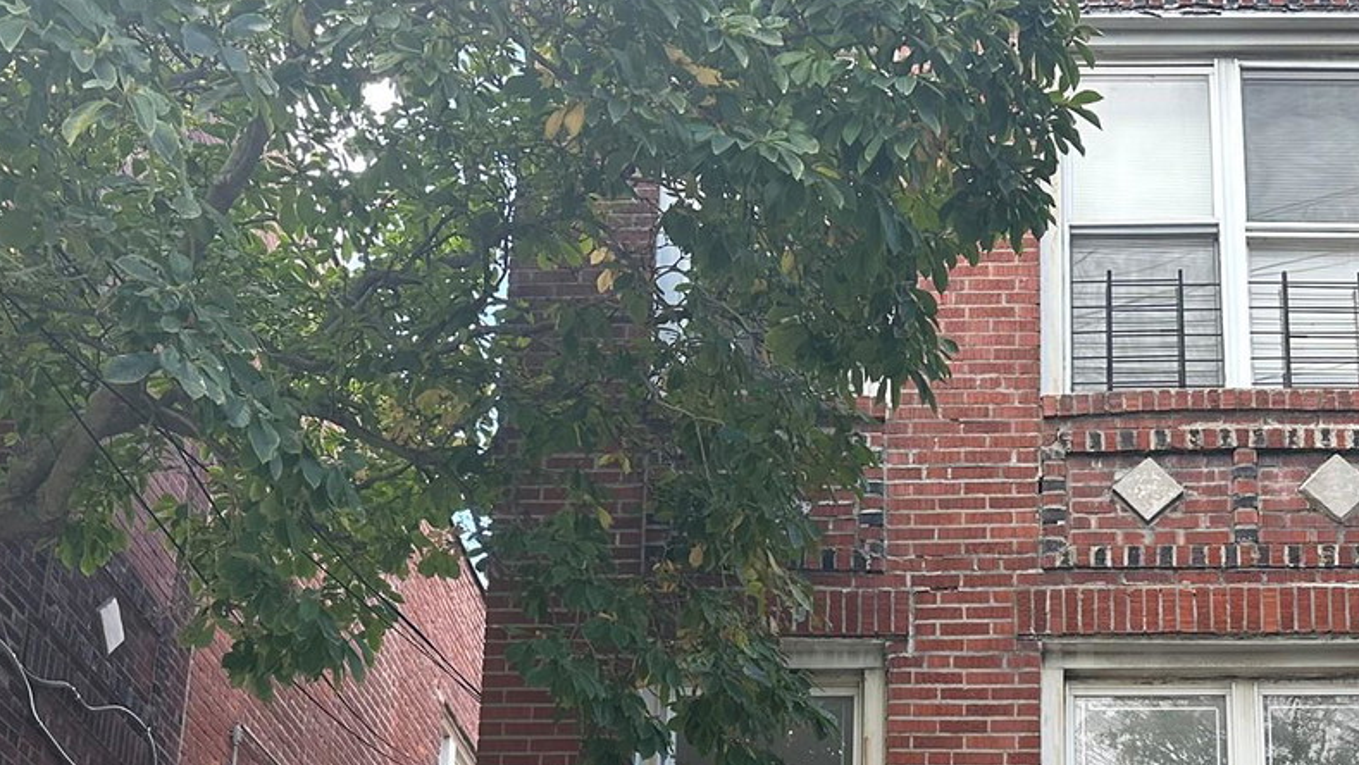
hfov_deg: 38.7
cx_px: 922
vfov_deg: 20.7
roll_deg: -0.8
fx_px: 1910
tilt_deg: +15.6
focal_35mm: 53
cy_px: 984
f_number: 1.78
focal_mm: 6.86
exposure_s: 1/409
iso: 80
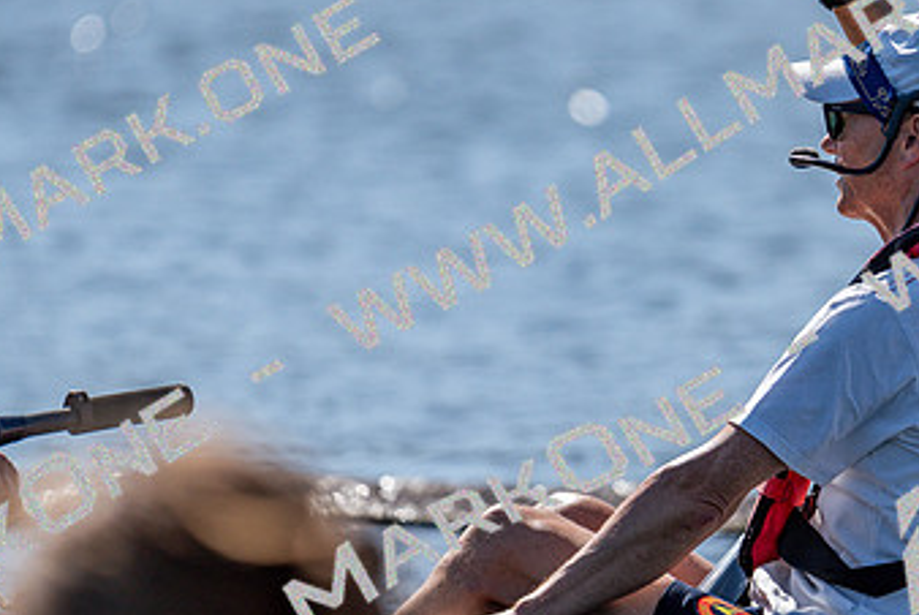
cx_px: 663
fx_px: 18012
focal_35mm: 705
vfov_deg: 2.0
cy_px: 358
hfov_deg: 2.9
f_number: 6.3
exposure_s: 1/2000
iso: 250
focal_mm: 411
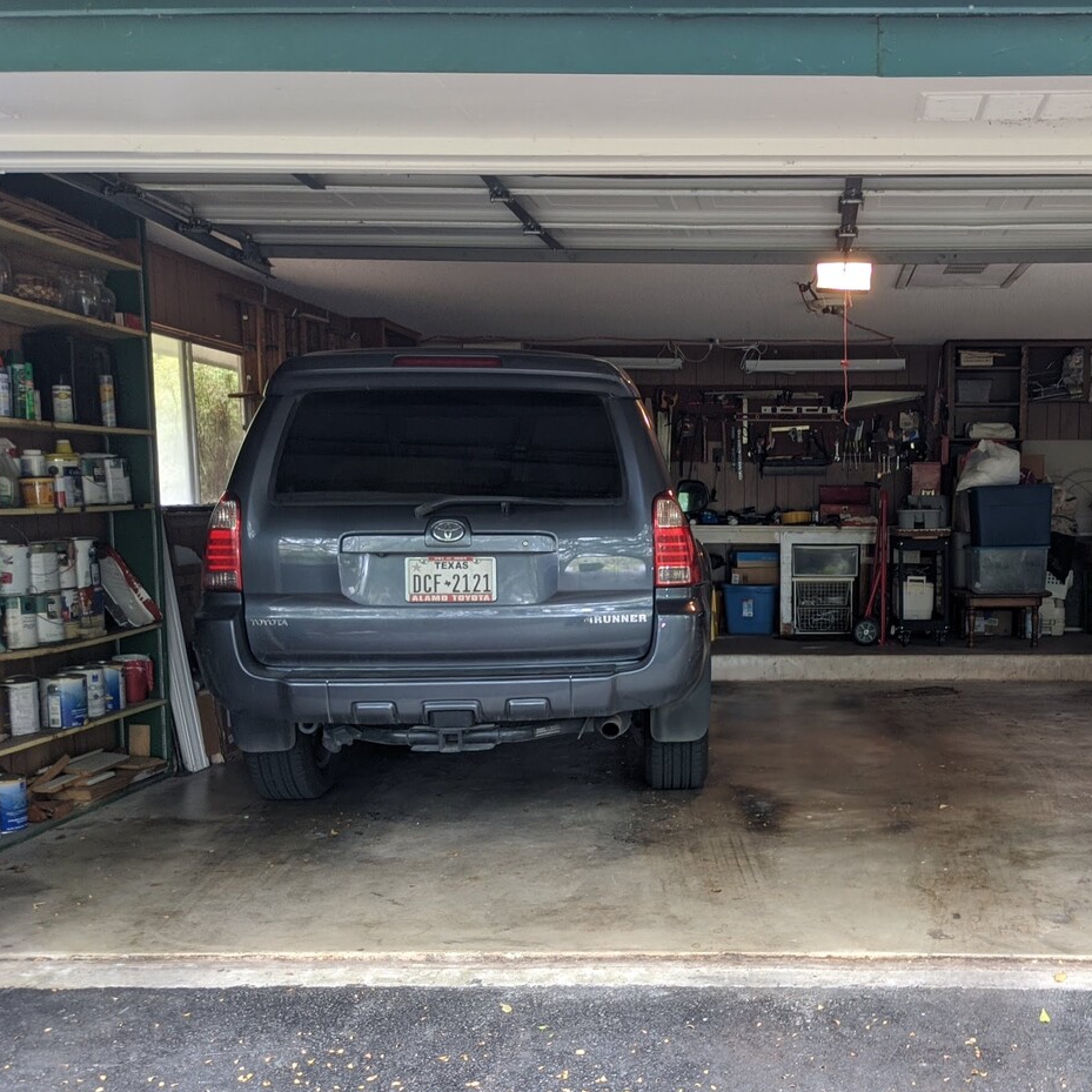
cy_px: 628
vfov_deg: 44.8
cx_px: 803
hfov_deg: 43.6
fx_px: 1321
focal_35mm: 37
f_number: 1.73
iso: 55
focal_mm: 4.38
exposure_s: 1/24
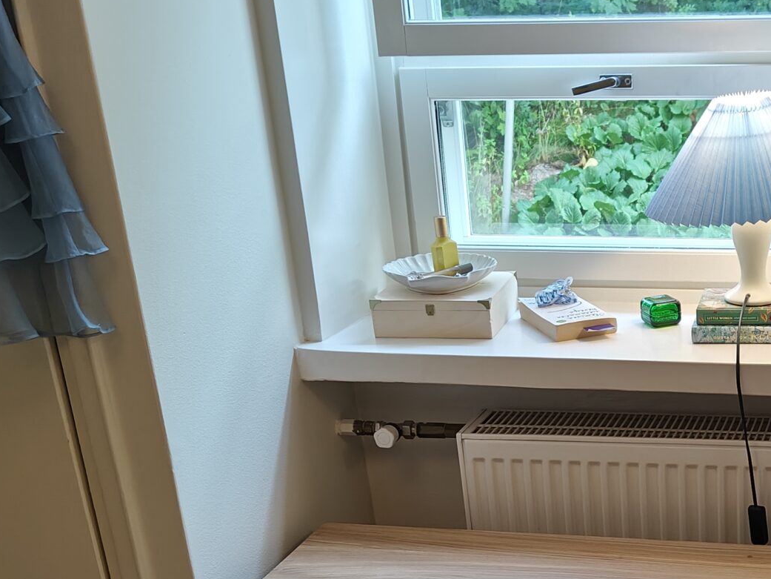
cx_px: 713
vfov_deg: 23.8
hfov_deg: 31.0
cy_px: 572
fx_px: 1314
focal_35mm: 59
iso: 160
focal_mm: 5.59
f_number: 1.8
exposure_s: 1/50
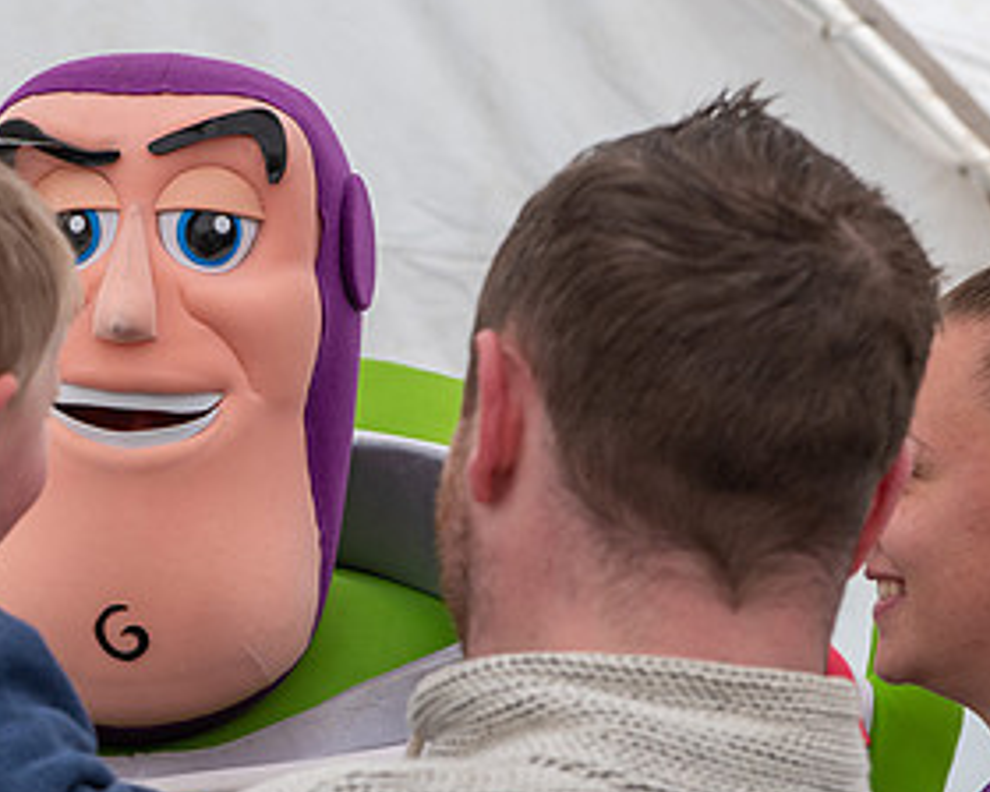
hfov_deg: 14.1
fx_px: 3985
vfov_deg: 11.3
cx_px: 159
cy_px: 621
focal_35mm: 136
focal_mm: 70
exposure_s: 1/250
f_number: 6.3
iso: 220
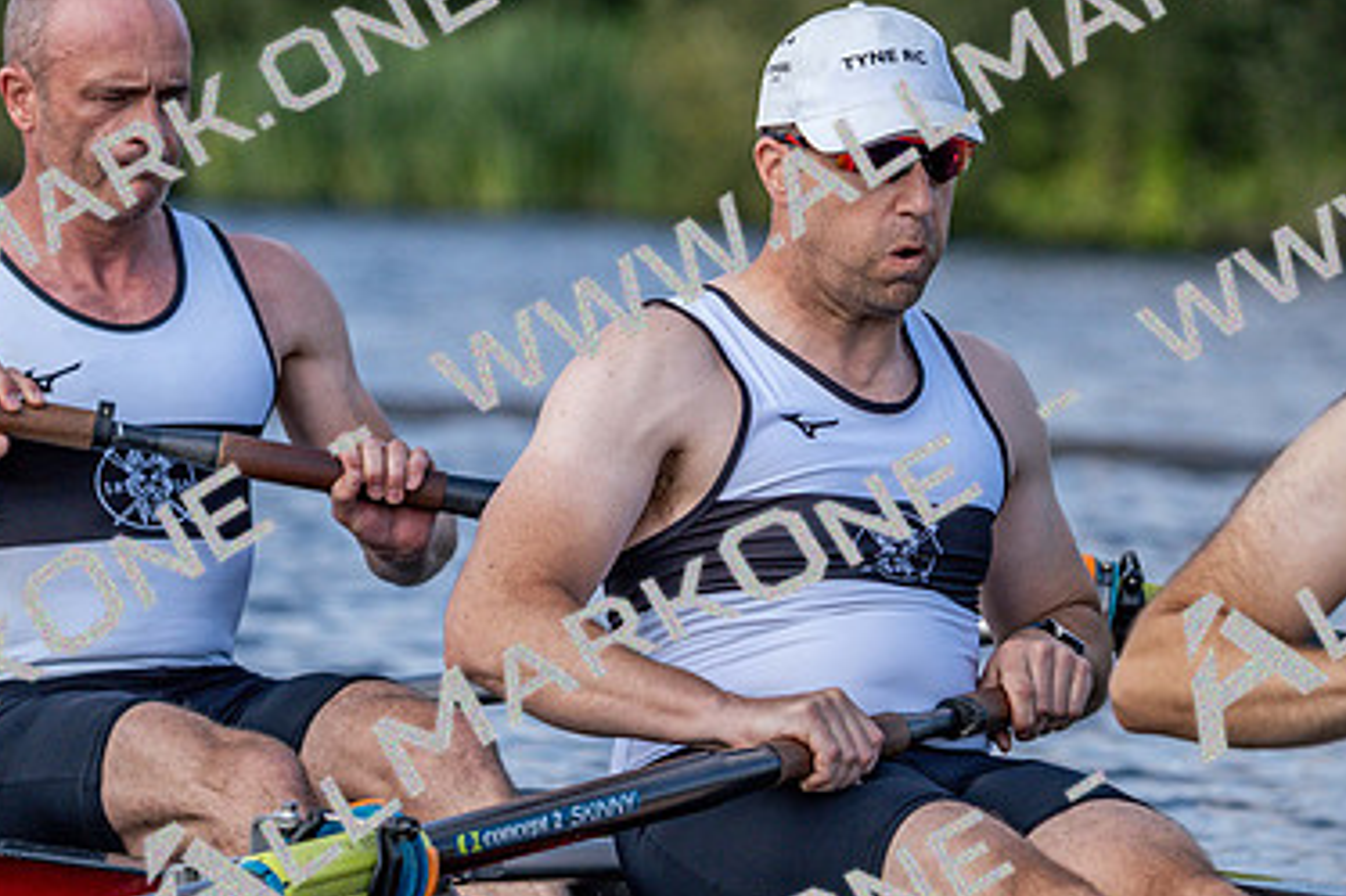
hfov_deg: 5.0
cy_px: 423
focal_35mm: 416
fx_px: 15546
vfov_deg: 3.3
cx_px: 875
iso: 400
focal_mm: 268
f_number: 5.6
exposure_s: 1/1600
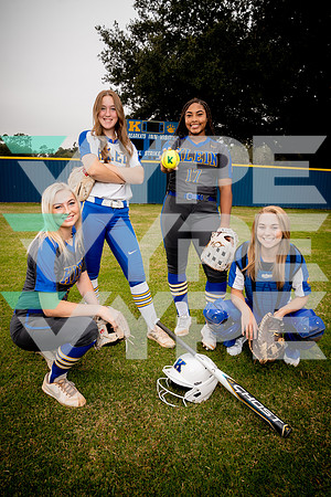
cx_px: 166
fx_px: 359
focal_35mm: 26
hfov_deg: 49.6
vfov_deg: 69.4
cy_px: 248
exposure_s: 1/250
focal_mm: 26
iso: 200
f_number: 8
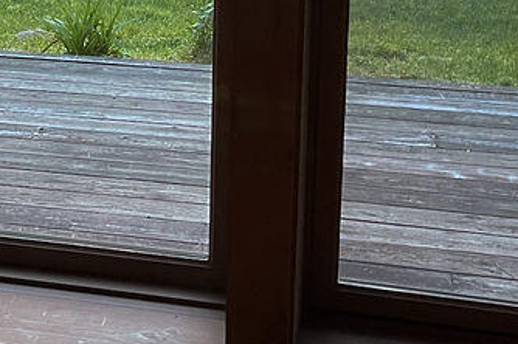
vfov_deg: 15.5
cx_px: 101
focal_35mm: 83
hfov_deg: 24.1
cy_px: -121
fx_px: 1193
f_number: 1.6
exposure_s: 1/60
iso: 200
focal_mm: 5.1
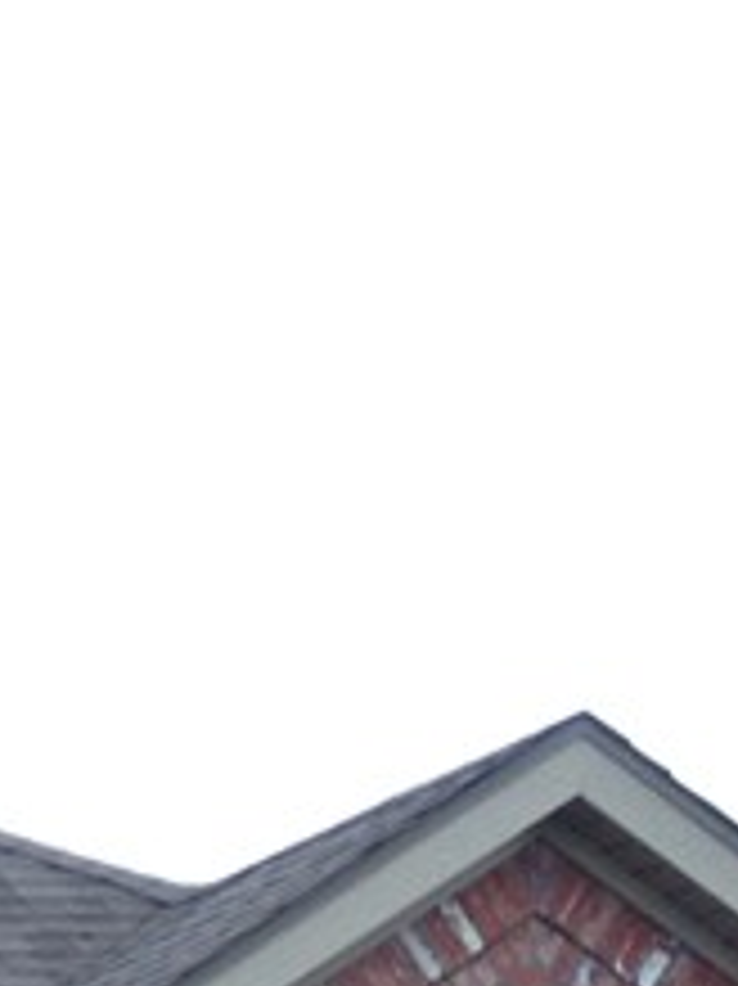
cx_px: -1300
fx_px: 4666
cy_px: 1666
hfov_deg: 8.0
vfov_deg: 11.4
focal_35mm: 164
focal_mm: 4.28
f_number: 2.4
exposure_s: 1/40
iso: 64
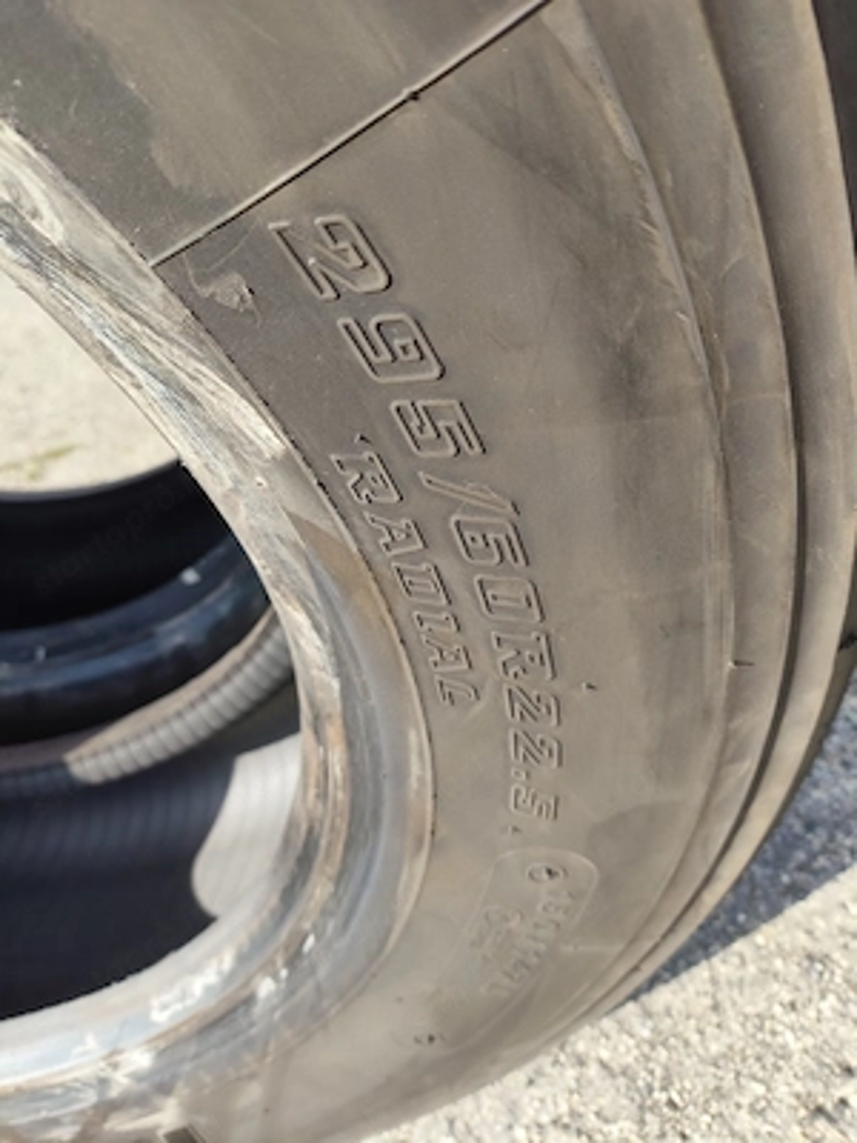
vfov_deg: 69.4
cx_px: 428
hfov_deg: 54.9
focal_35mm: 25
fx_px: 825
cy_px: 572
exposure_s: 1/449
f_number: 1.79
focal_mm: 4.71
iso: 50
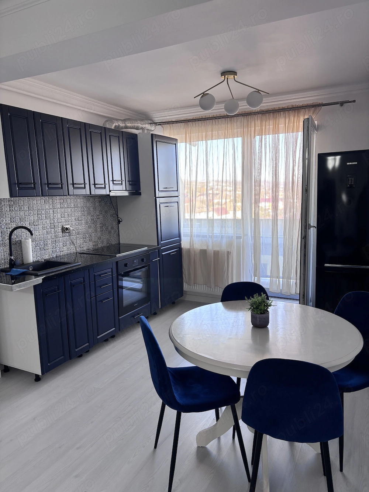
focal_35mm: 26
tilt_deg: -8.2
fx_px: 370
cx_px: 184
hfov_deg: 53.0
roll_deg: +0.5
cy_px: 246
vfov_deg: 67.3
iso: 64
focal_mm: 5.96
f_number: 1.6
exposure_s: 1/100
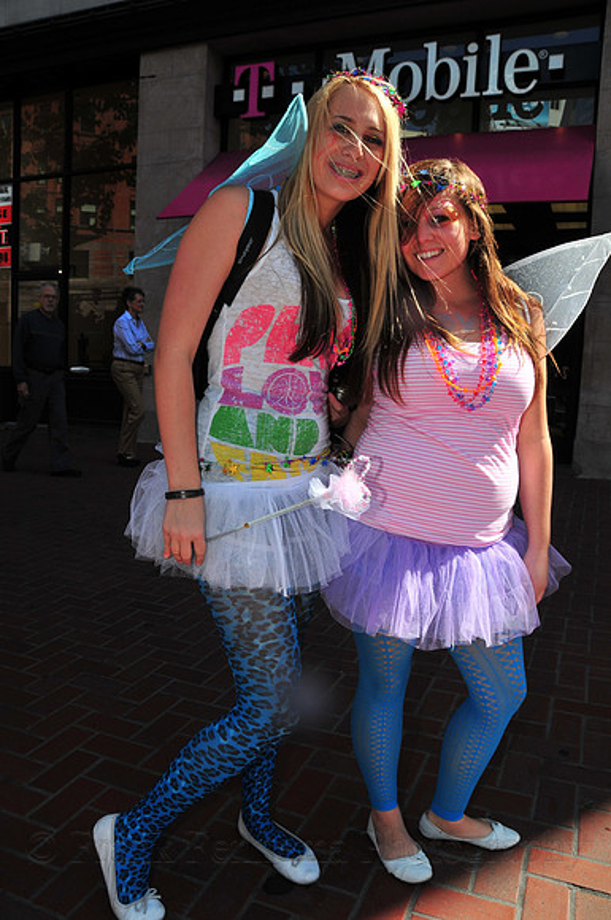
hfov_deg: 47.8
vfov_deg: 67.5
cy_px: 460
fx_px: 689
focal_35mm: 27
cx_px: 306
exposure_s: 1/250
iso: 200
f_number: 8
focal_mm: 18
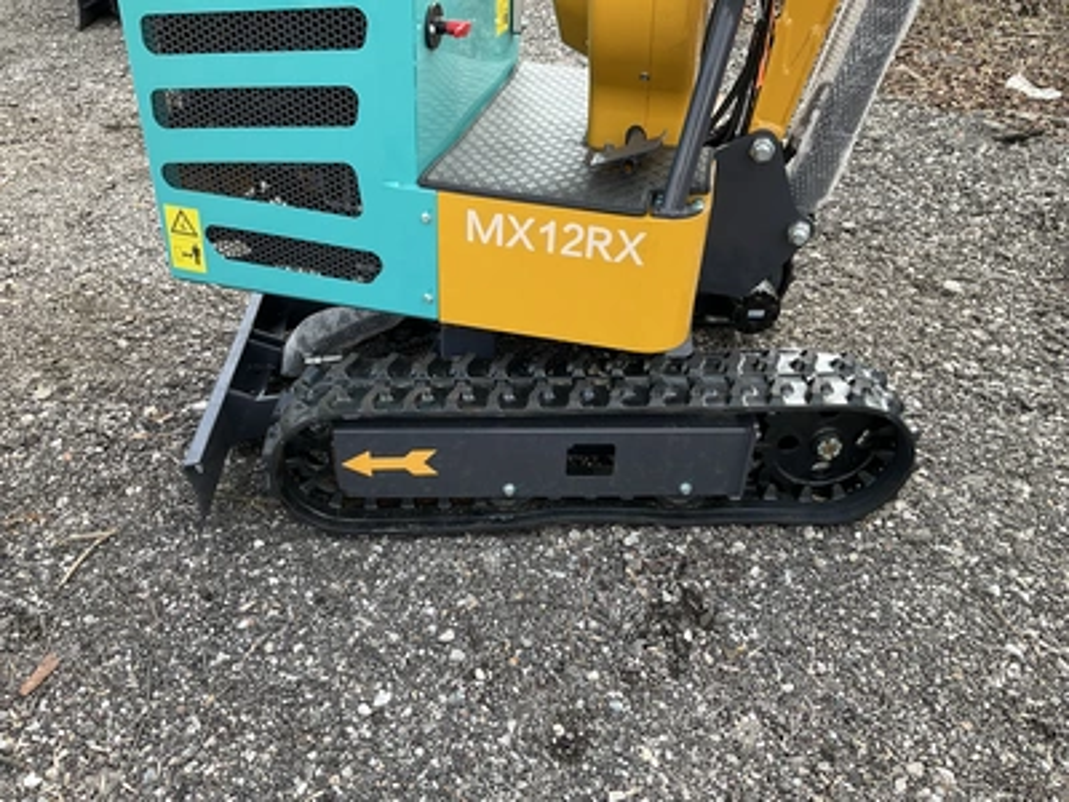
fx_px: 896
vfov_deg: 48.2
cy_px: 401
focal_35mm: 29
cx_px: 534
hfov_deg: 61.7
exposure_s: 1/367
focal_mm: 3
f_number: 1.8
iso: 25
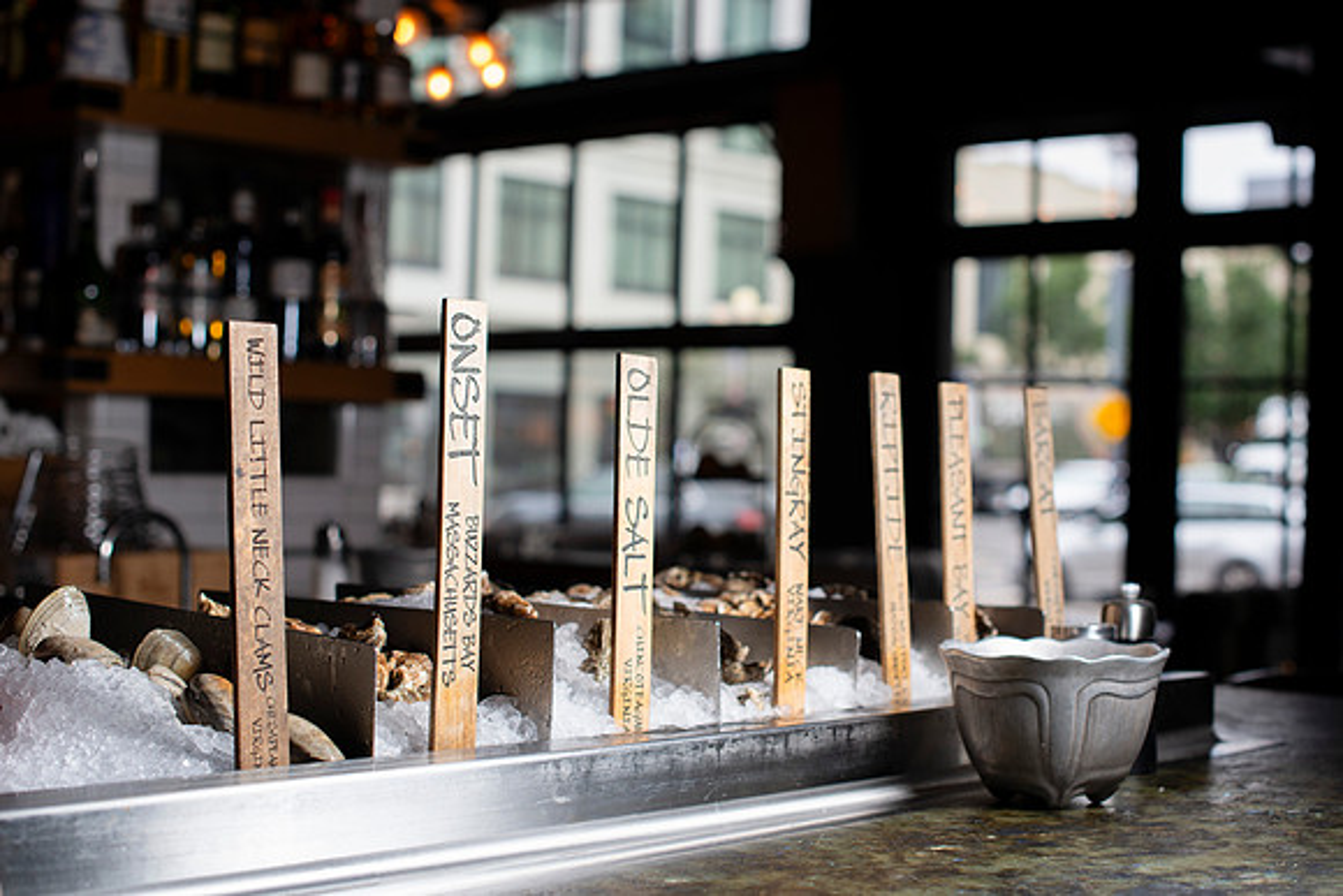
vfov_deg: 24.7
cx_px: 737
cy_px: 448
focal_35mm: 55
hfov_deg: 36.3
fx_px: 2047
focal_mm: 50
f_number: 3.5
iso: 200
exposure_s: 1/200
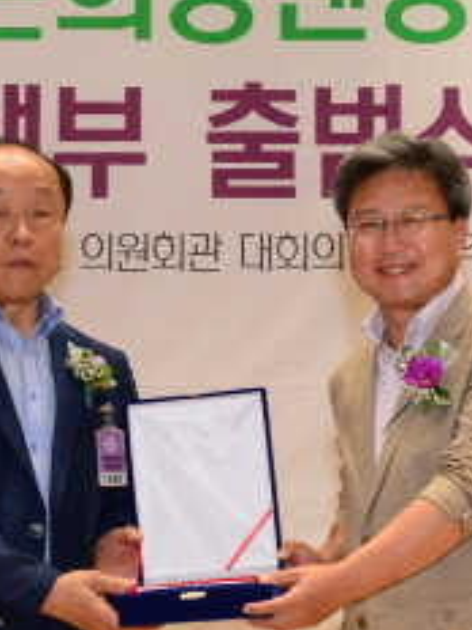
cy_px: 357
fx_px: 2073
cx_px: 171
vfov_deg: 17.3
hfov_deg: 13.0
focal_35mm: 114
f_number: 4
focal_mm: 55
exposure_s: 1/250
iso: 5000
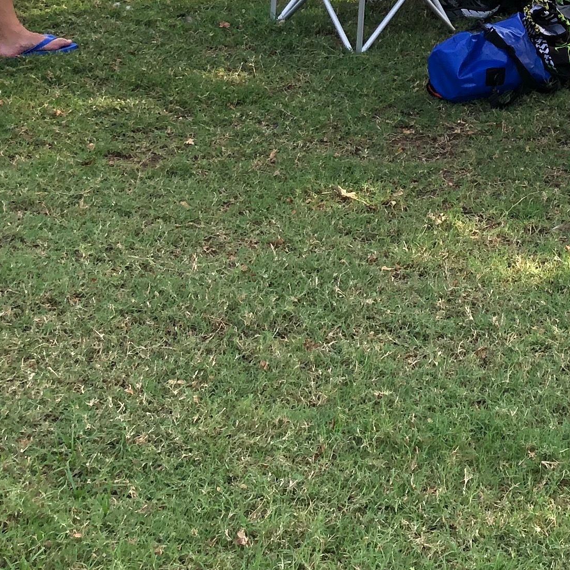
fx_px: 1695
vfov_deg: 18.0
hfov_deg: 18.1
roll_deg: -1.8
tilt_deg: -10.4
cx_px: 697
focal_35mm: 91
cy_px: -145
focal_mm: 3.99
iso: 20
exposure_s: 1/463
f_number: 1.8
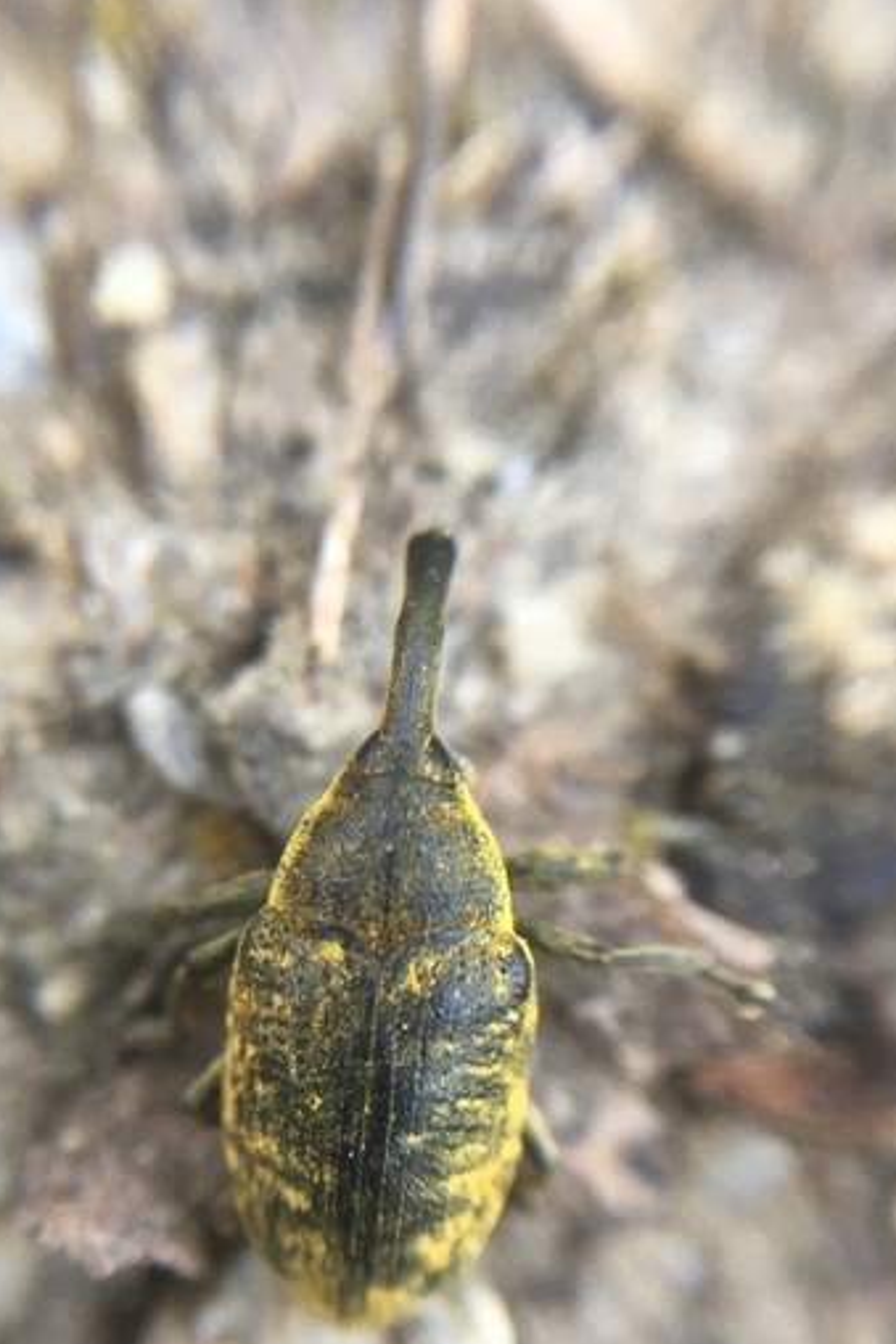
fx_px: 1418
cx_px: 280
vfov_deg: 50.2
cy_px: 836
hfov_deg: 34.7
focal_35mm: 38
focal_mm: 4.15
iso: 32
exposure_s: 1/33
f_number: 2.2
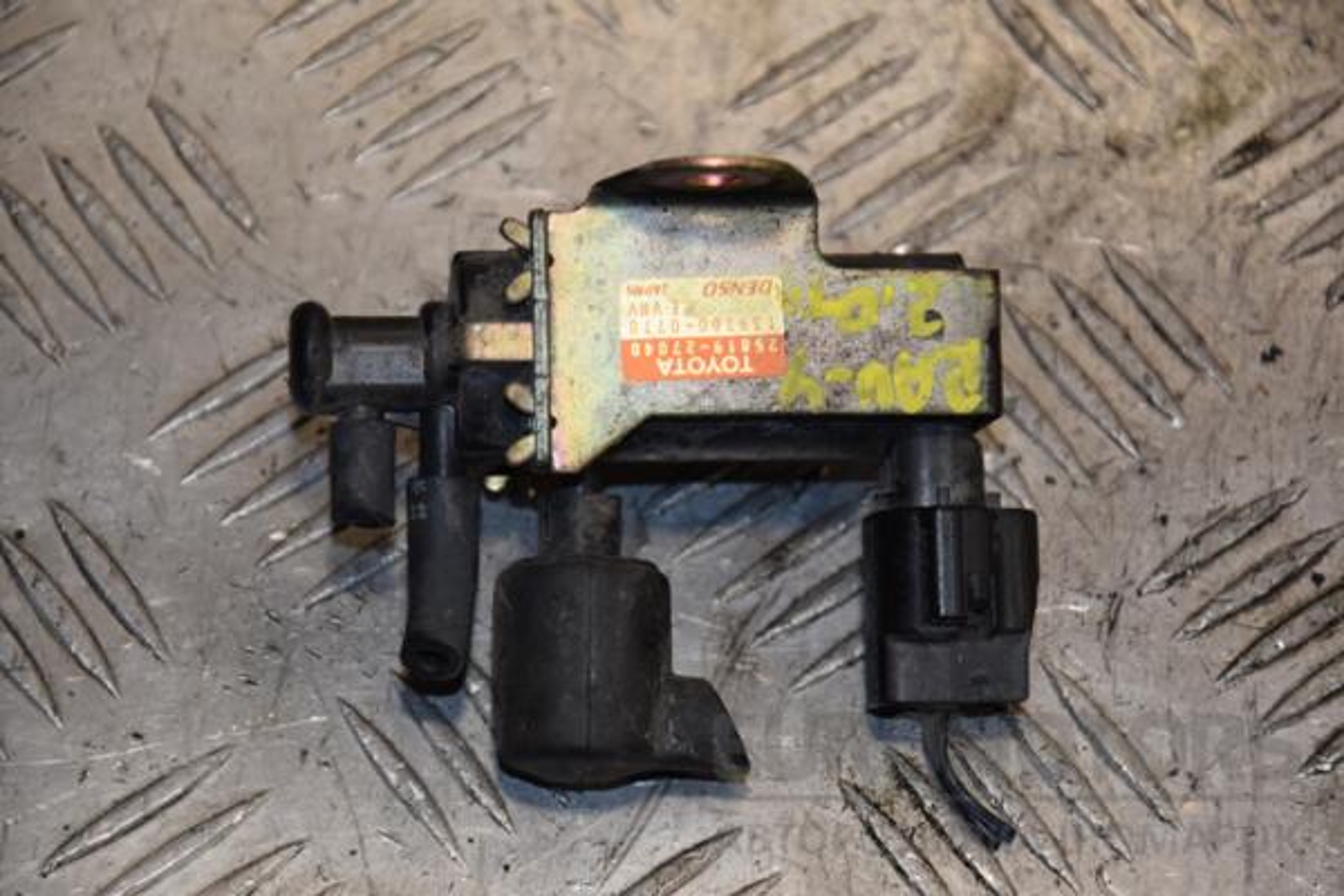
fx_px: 5880
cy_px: 448
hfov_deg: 13.0
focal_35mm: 158
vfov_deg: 8.7
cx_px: 672
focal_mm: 105
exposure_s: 1/200
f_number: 5.6
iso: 800
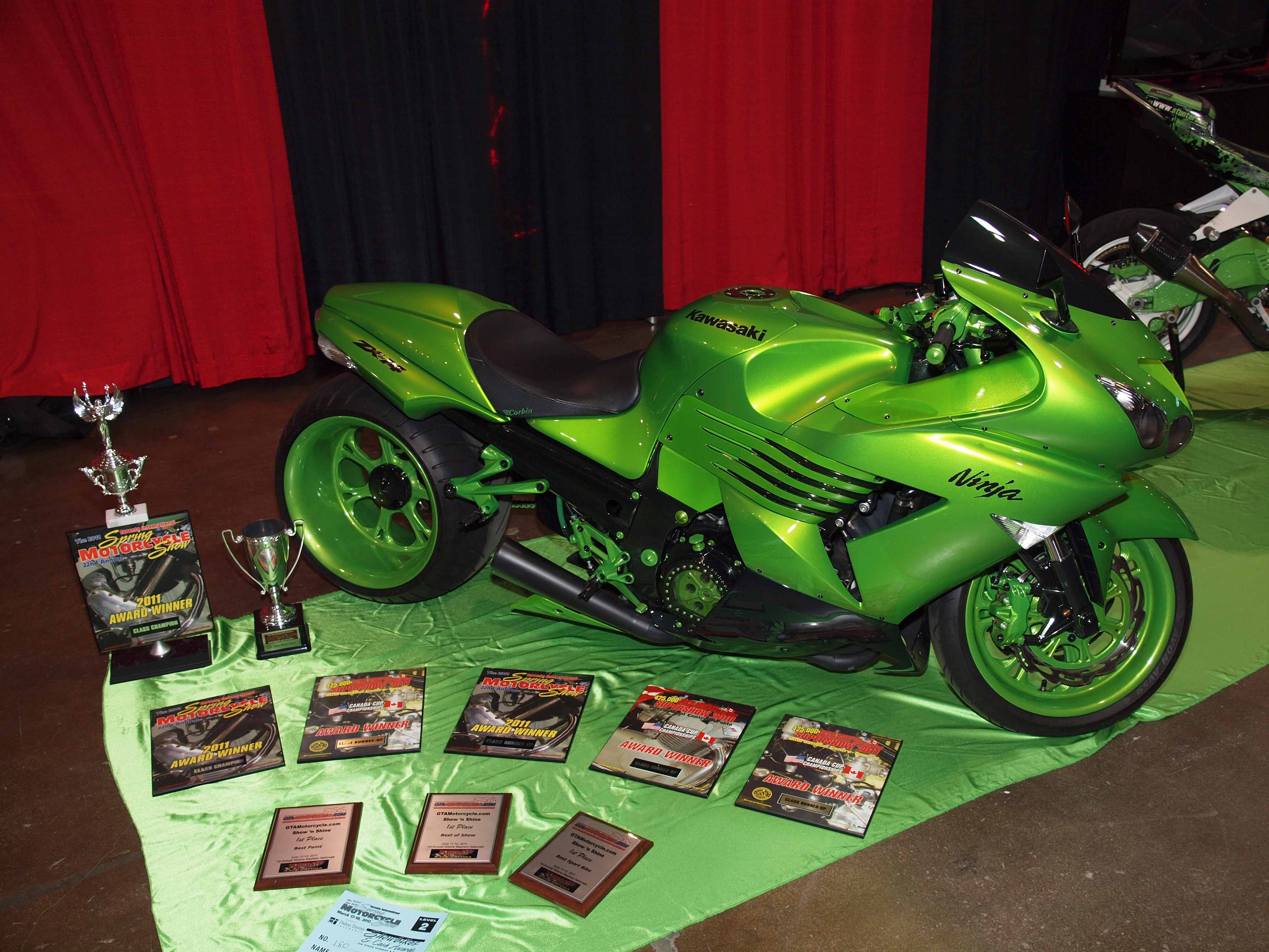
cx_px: 634
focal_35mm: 34
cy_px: 476
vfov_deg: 41.8
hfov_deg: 54.0
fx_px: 1246
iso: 200
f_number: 2.8
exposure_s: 1/60
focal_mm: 17
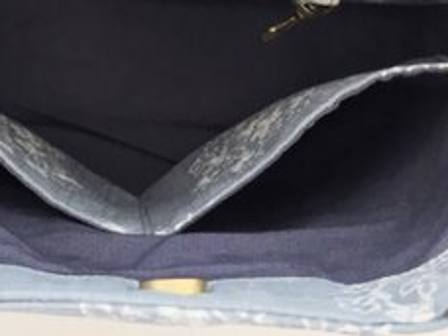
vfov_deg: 16.9
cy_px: 31
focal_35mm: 86
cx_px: 192
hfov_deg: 22.7
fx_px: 1113
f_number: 1.9
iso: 484
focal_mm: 5.5
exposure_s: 1/40
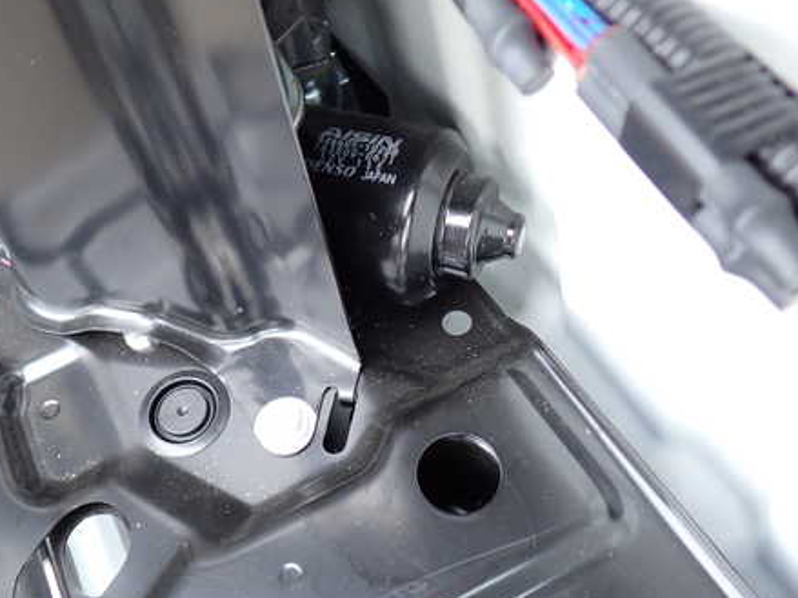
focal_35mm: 41
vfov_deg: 35.1
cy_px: 273
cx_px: 314
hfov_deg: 45.5
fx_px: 945
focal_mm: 5.4
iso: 100
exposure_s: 1/80
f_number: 2.3
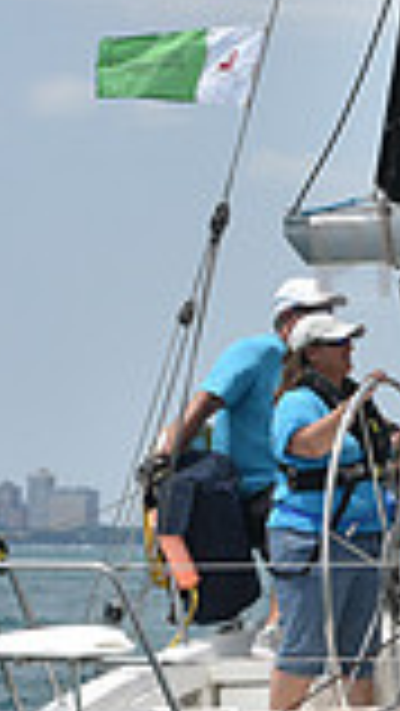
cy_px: 367
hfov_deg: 3.4
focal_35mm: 347
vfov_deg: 6.2
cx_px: 1173
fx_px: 6536
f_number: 8
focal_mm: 90
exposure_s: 1/1250
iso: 250
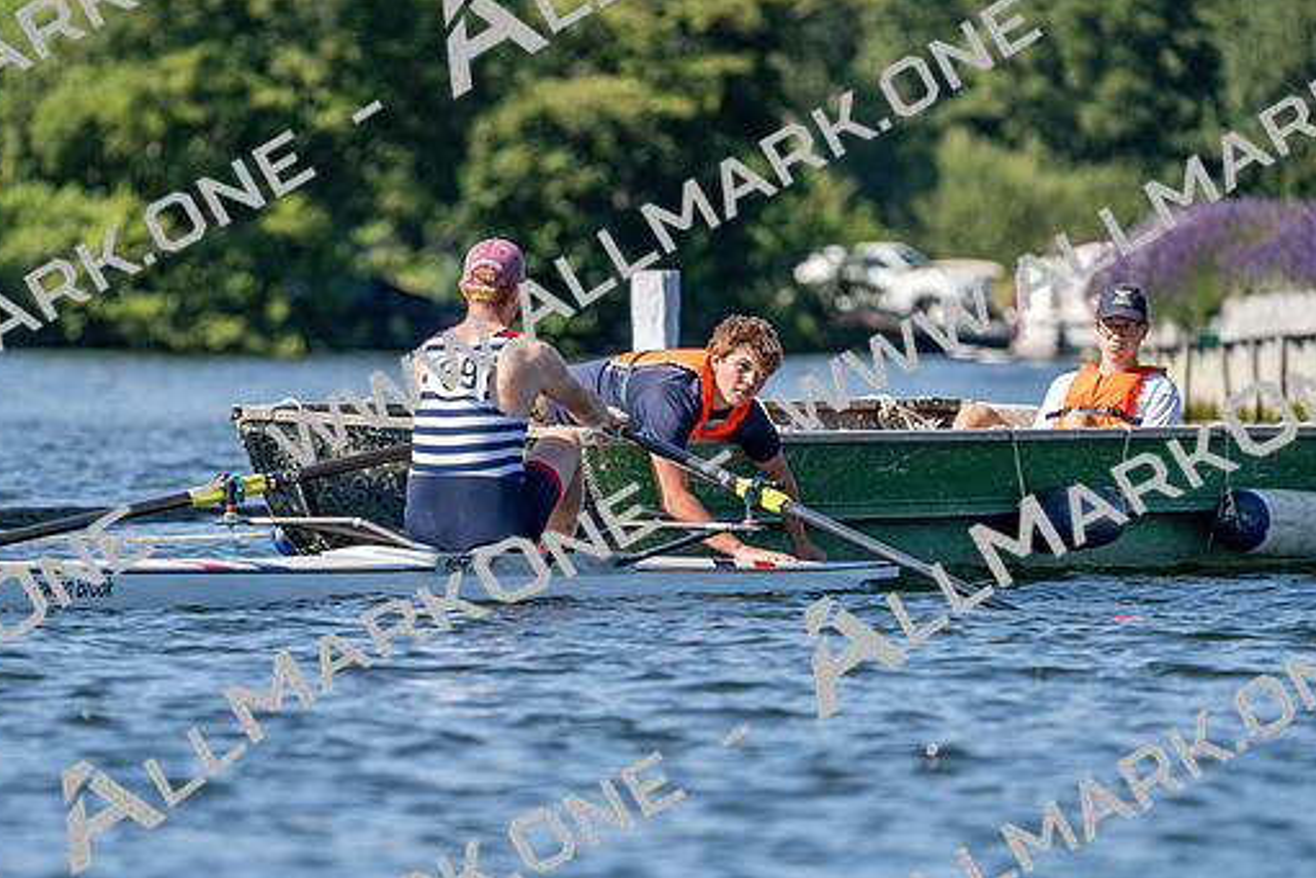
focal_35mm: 427
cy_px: 475
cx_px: 585
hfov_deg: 4.8
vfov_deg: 3.2
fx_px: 15613
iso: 320
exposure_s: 1/1600
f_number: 6.3
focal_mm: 376
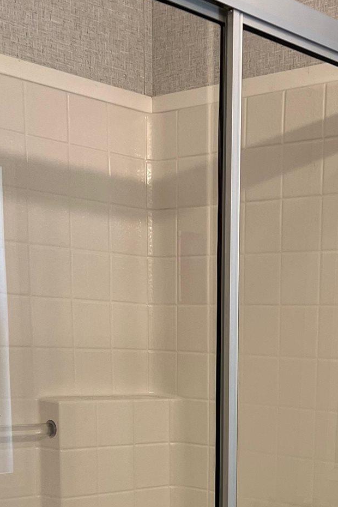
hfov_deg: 19.9
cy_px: 554
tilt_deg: -10.0
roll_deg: -0.7
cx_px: 303
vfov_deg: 27.6
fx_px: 944
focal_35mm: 67
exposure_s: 1/120
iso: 64
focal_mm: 5.7
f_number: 1.5
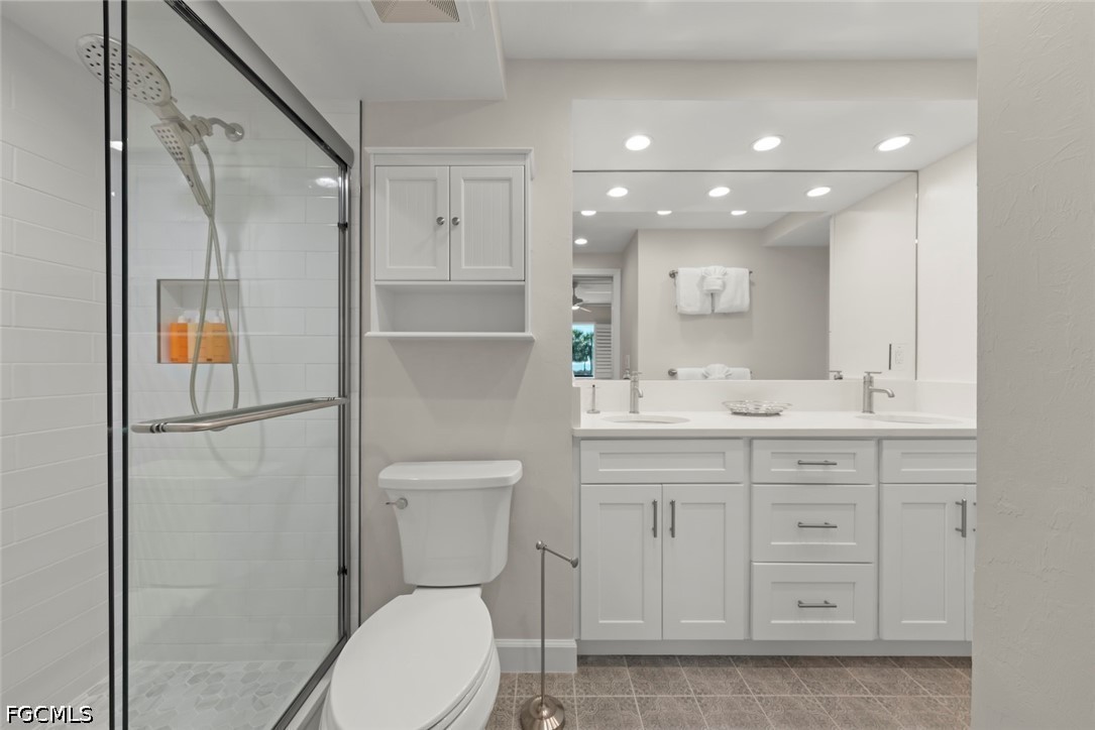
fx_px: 426
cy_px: 365
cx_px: 548
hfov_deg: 104.2
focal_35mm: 14
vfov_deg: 81.2
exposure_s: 1/8
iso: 400
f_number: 11
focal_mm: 14
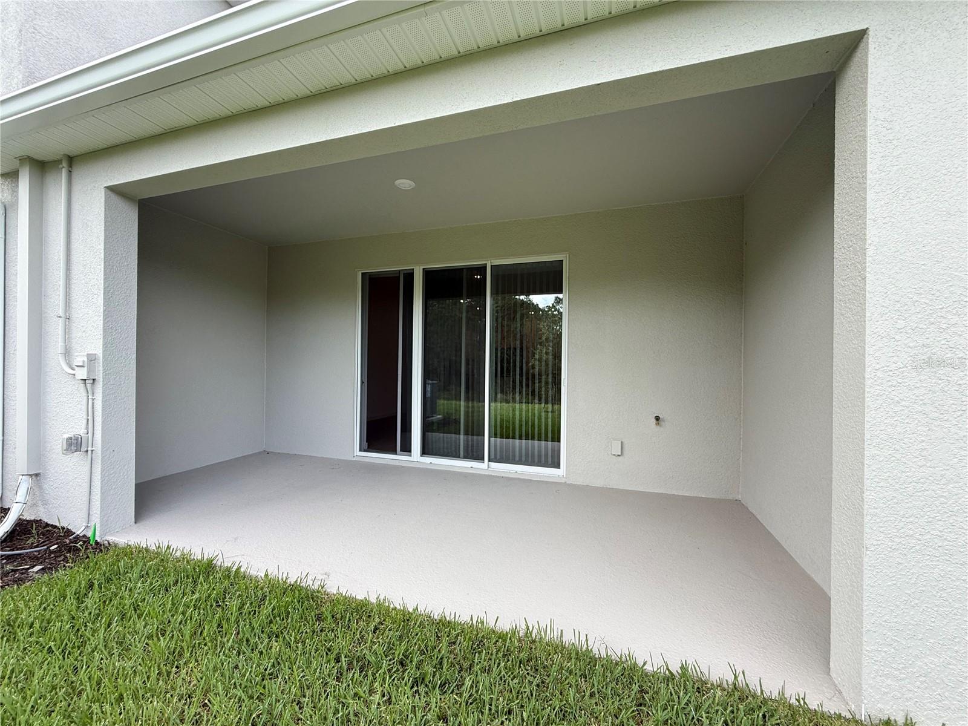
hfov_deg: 102.1
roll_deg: -0.6
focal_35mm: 14
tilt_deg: +1.2
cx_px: 484
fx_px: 391
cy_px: 363
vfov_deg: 85.7
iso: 50
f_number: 2.2
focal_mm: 2.22
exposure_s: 1/158
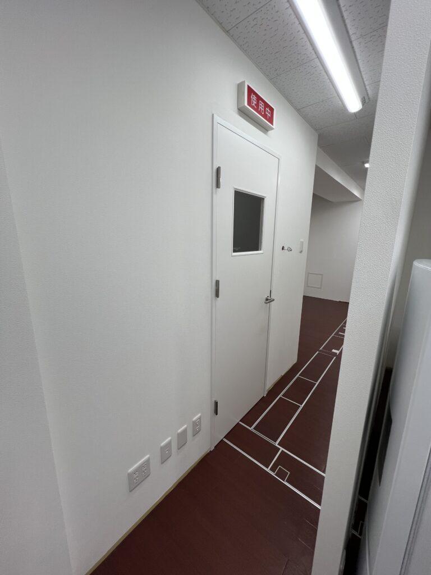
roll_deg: -0.5
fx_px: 216
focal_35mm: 13
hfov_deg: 89.9
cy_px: 288
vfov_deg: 106.2
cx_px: 216
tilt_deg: -10.6
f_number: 1.8
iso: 64
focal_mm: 1.57
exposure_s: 1/100
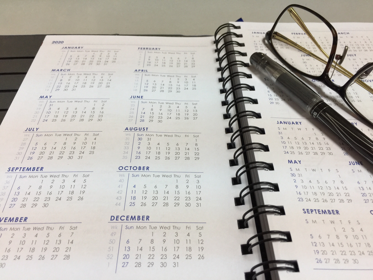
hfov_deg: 61.7
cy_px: 140
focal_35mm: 29
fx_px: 312
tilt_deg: -47.0
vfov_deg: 48.2
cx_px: 186
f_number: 2.2
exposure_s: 1/15
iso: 40
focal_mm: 4.15
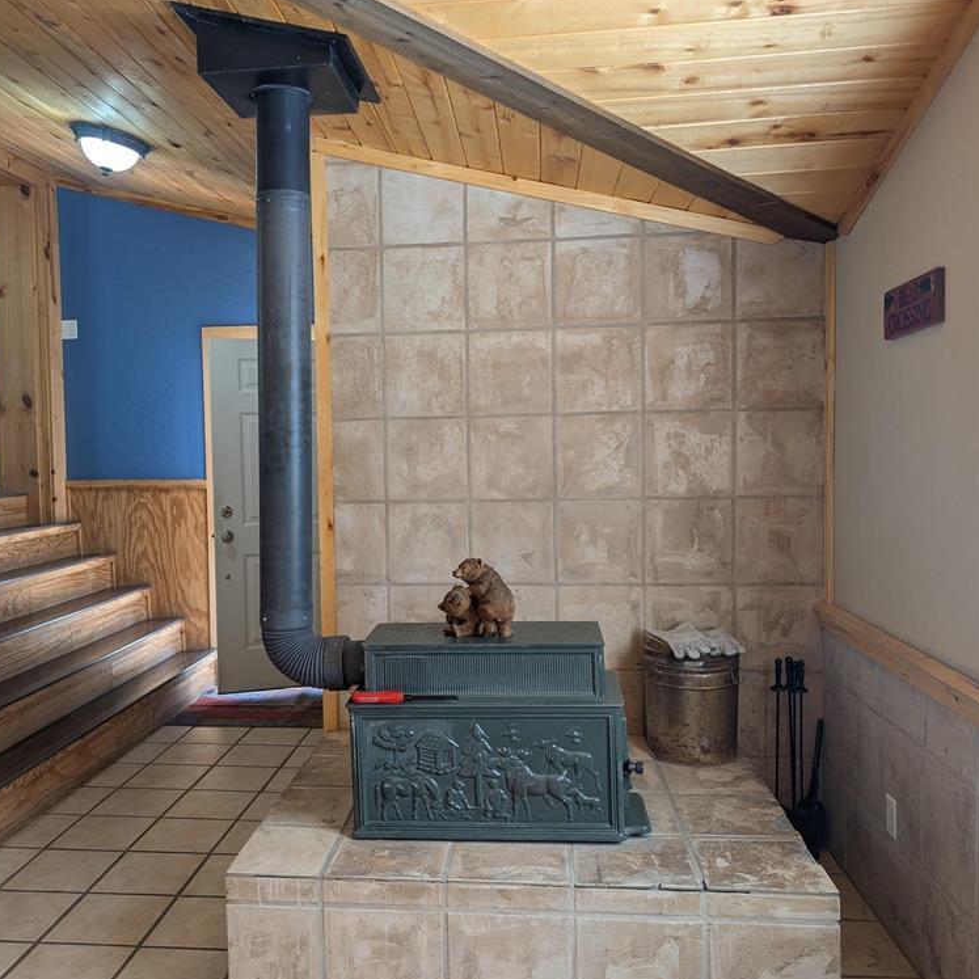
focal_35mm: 29
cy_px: 495
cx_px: 425
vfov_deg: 55.6
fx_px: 928
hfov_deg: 55.4
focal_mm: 6.9
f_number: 1.68
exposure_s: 1/45.8
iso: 33
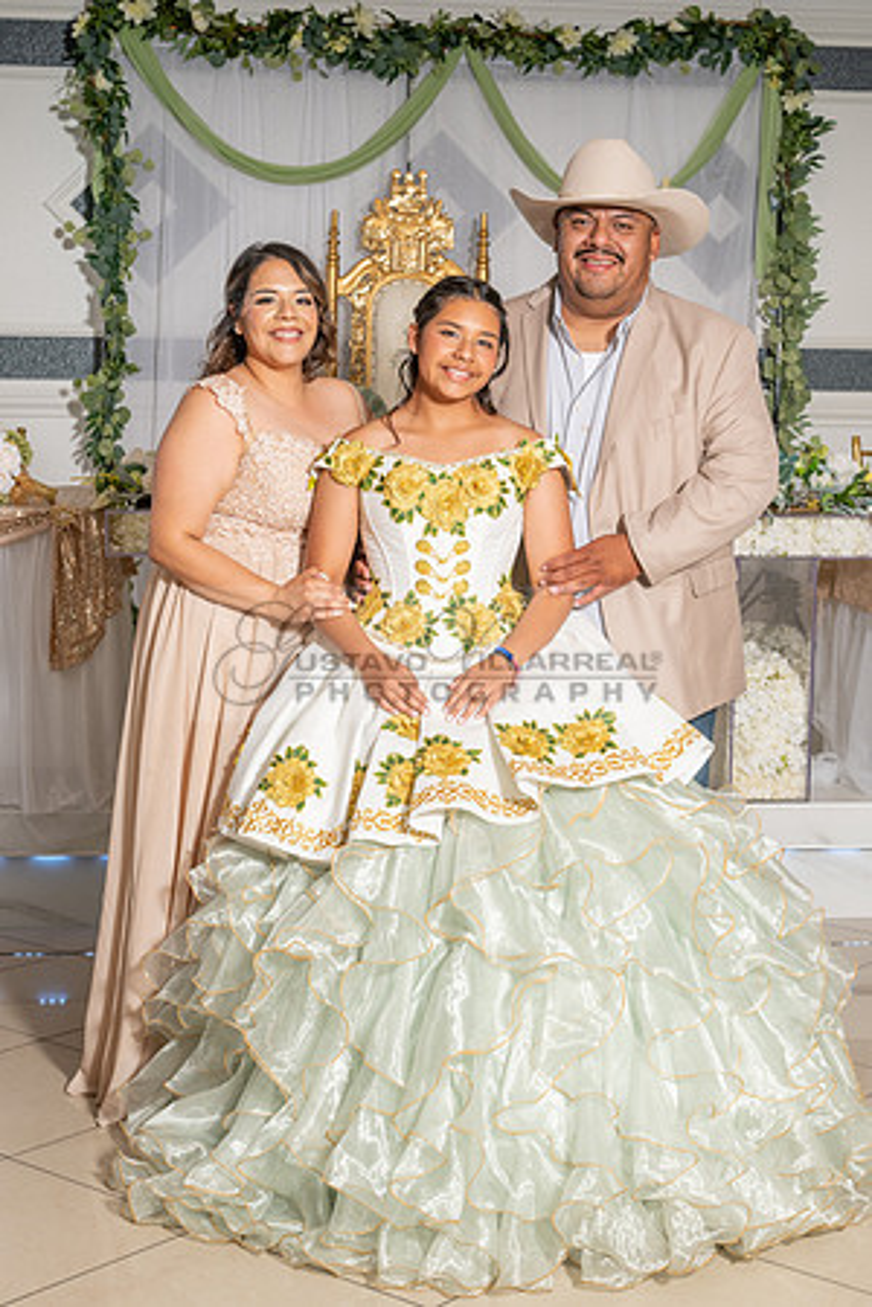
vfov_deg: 33.4
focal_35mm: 60
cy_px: 654
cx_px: 466
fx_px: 2180
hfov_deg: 22.6
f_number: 6.3
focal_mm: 40
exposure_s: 1/200
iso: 200
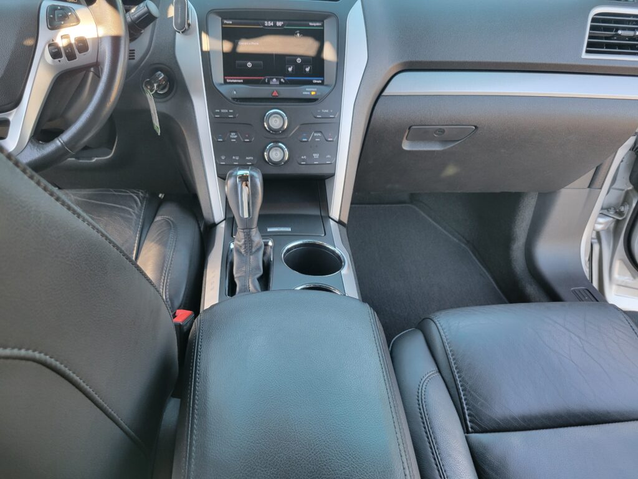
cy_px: 240
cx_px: 319
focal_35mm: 26
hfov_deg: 67.3
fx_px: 479
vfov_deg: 53.1
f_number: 1.8
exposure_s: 1/120
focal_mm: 5.4
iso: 160
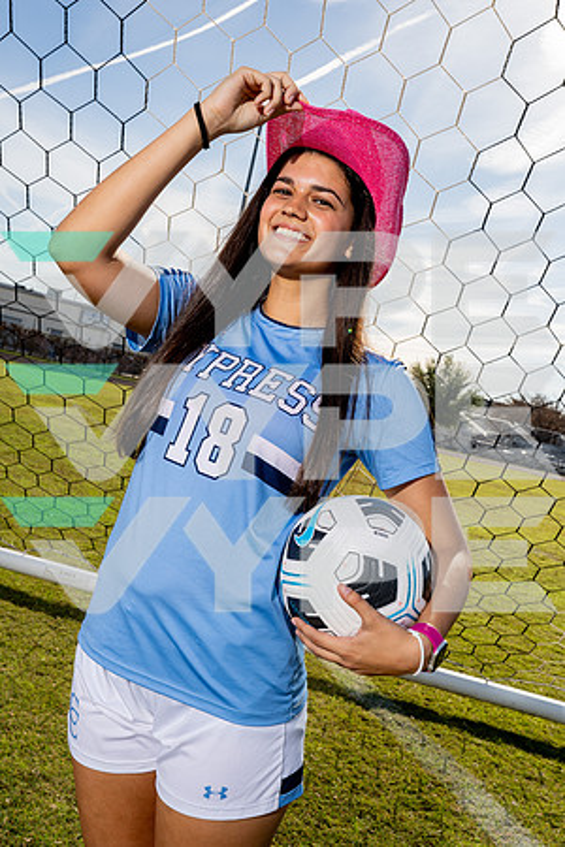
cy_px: 424
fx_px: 871
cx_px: 282
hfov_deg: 35.9
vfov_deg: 51.9
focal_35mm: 37
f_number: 11
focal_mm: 37
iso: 200
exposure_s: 1/250
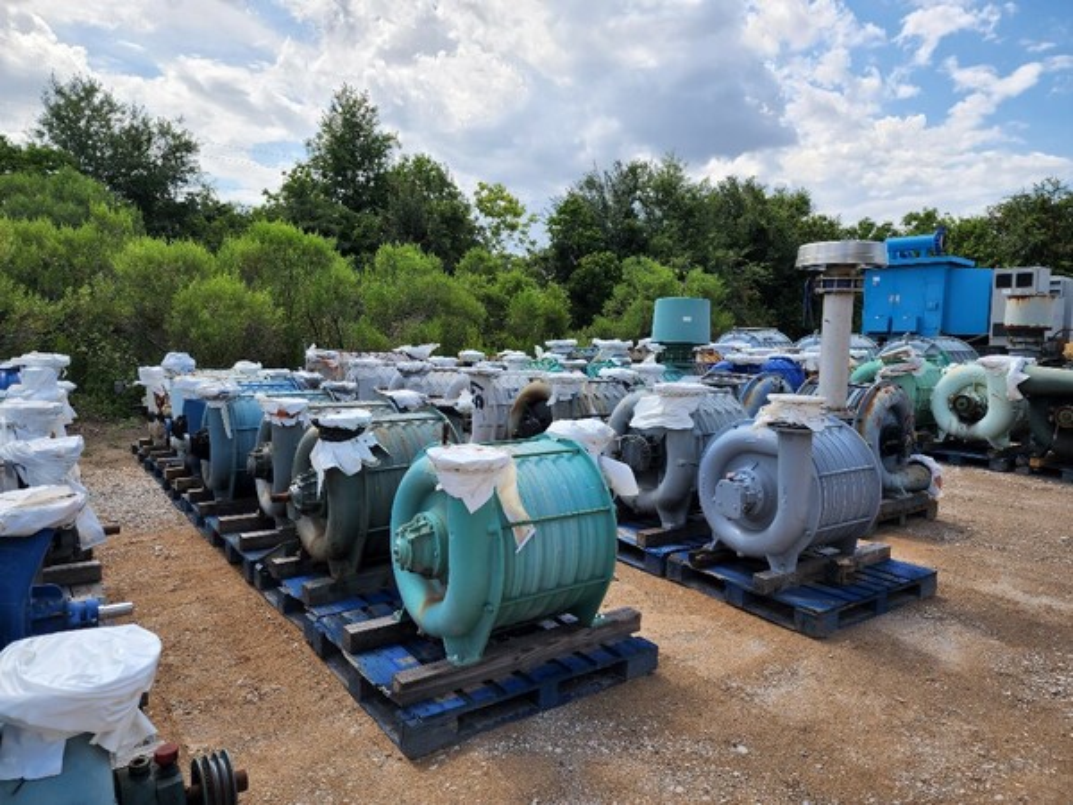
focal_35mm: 23
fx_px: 713
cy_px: 402
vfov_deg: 58.9
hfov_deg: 73.9
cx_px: 536
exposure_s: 1/843
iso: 12
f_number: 1.8
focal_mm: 6.4
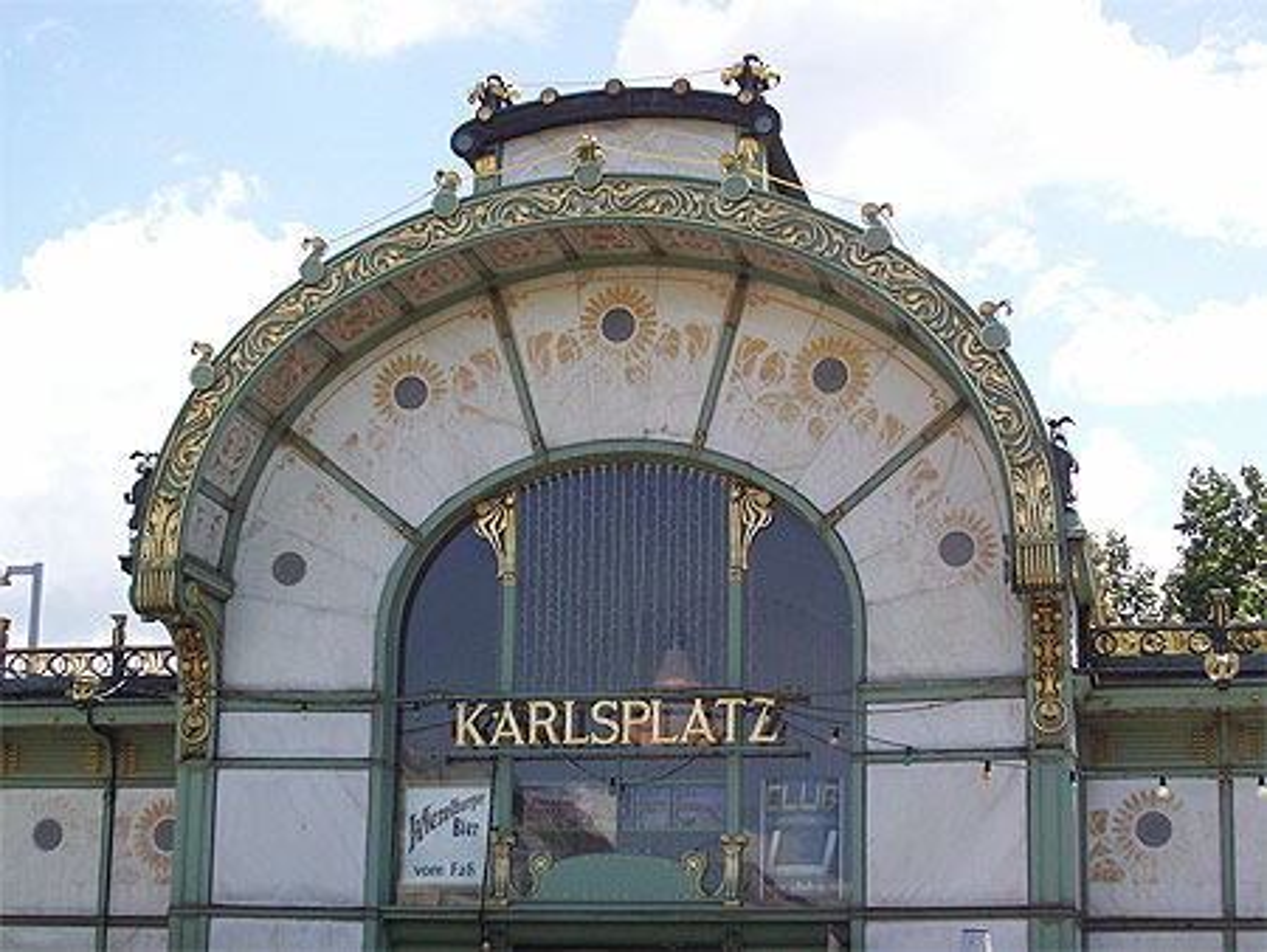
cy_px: 476
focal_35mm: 70
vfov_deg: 21.0
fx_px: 2563
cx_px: 634
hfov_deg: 27.8
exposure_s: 1/587
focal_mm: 11.6
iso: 80
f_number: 3.8
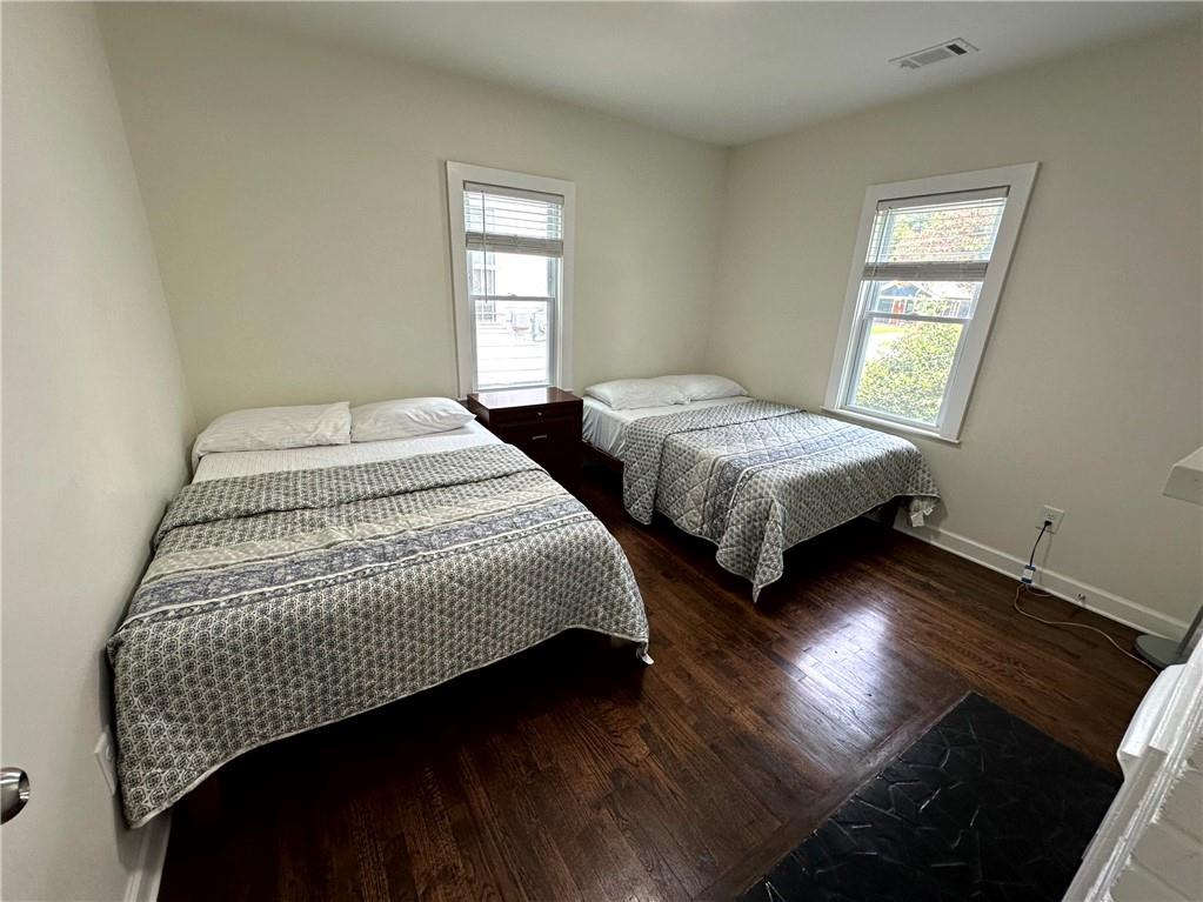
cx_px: 602
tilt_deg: -19.0
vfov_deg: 85.7
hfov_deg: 102.1
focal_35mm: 14
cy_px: 451
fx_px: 486
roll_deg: -3.1
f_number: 2.2
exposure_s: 1/120
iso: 125
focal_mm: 2.22
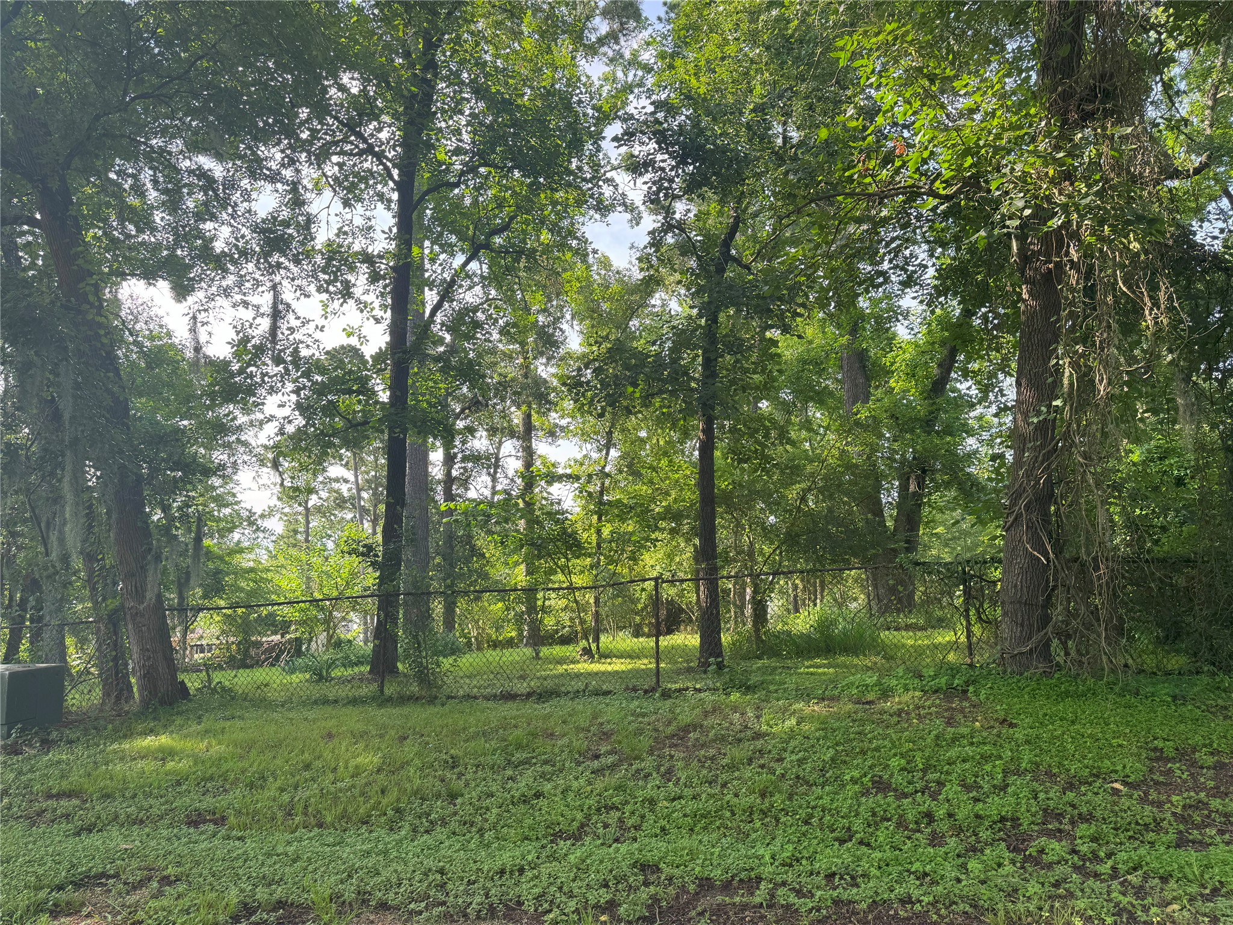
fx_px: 855
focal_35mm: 24
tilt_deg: +5.0
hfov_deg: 71.6
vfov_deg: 56.8
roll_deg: +0.8
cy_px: 462
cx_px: 616
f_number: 1.78
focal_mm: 6.76
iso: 80
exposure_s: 1/639
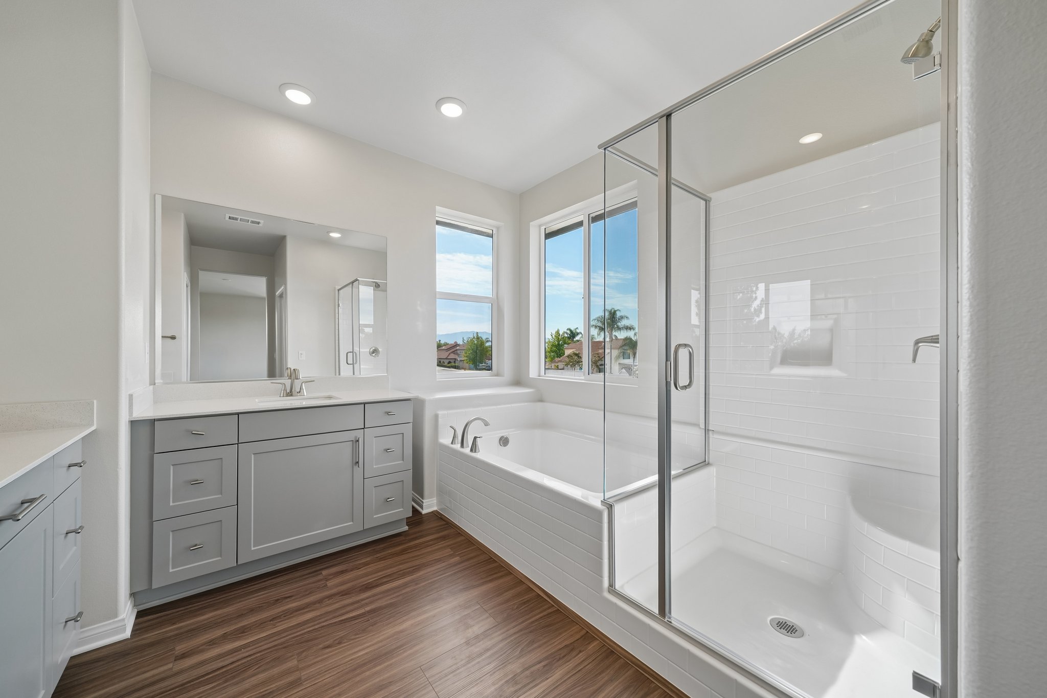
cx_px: 524
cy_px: 349
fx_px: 378
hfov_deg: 108.3
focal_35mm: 13
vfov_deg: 85.4
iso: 100
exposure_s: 1/40
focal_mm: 13
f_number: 8
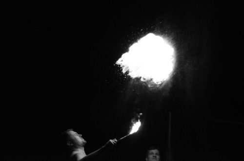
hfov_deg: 17.5
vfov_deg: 11.7
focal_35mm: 117
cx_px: 122
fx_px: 791
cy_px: 80
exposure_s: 1/200
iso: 6400
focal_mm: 78
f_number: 10
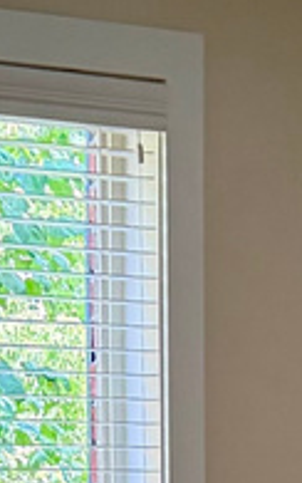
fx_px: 2632
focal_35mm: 200
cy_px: 1045
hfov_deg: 6.6
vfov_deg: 9.6
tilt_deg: -9.2
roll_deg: -1.5
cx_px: 287
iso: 200
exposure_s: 1/176
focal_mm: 6.76
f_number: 1.78
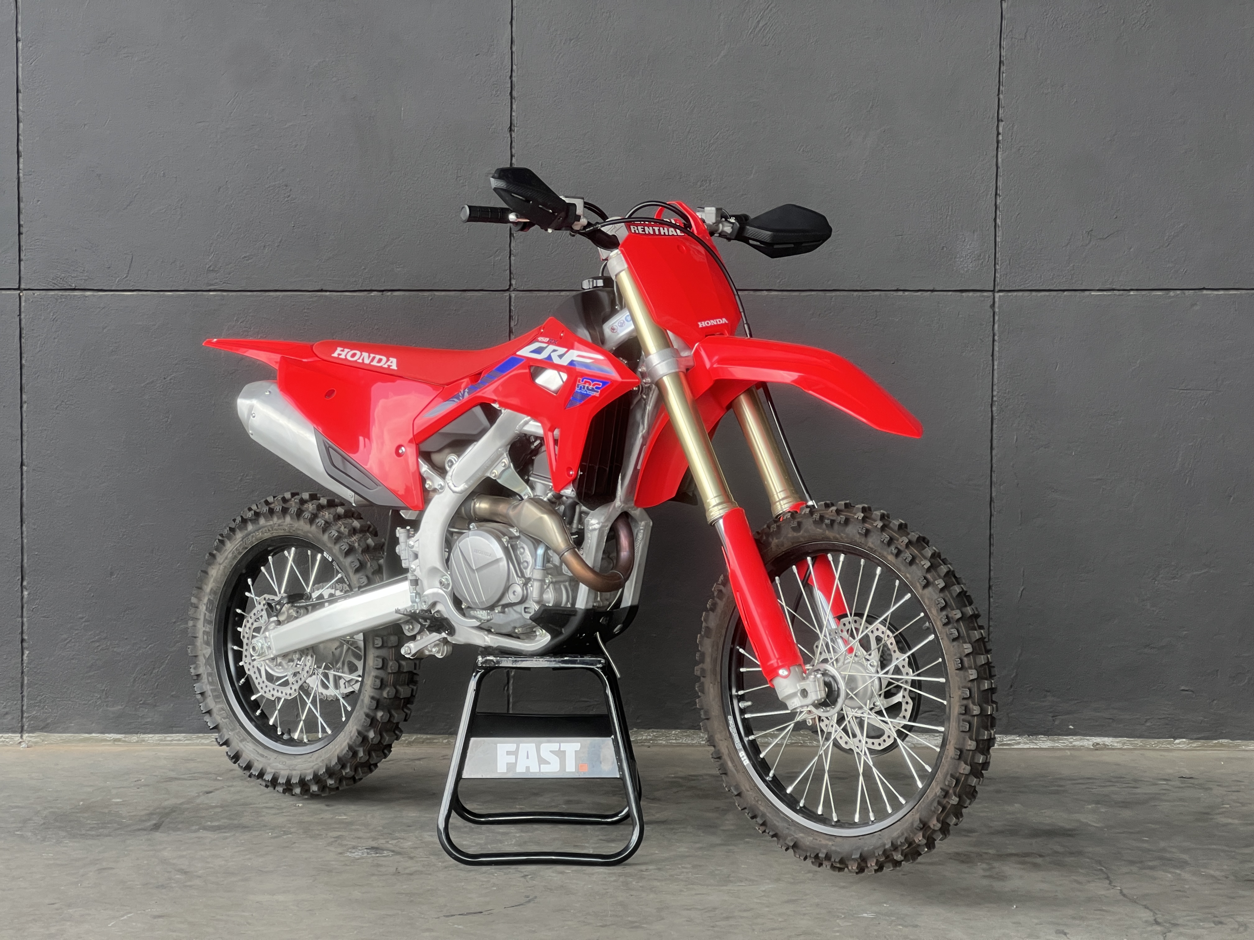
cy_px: 470
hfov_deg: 25.3
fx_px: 2789
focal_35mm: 77
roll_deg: -1.2
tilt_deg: -4.1
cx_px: 627
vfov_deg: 19.1
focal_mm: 9
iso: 64
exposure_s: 1/99
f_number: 2.8
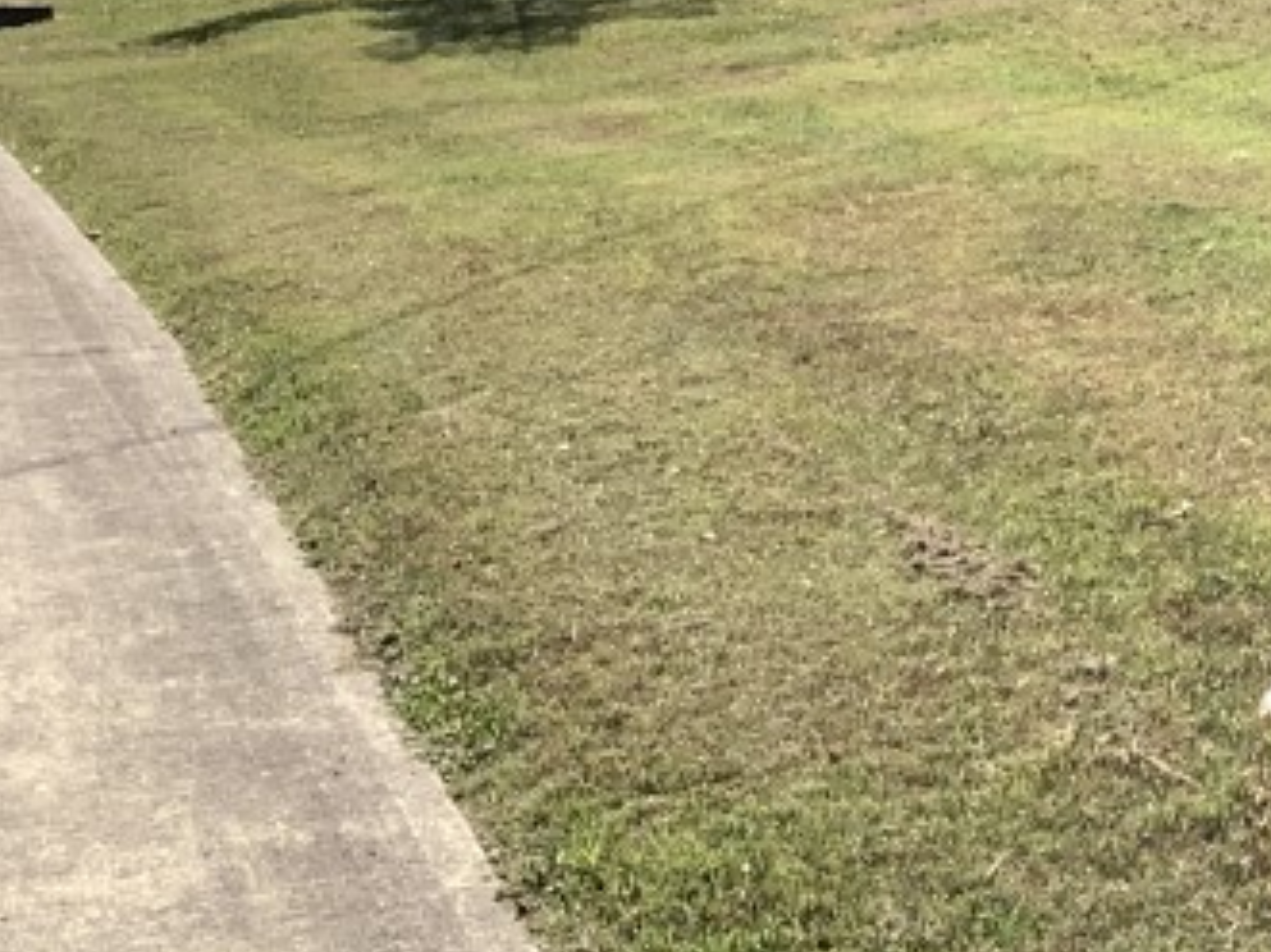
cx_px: 1444
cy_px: 4
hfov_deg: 19.5
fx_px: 3524
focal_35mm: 96
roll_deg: -1.9
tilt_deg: -3.6
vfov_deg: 15.1
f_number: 2.4
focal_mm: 3.3
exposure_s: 1/1335
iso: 25
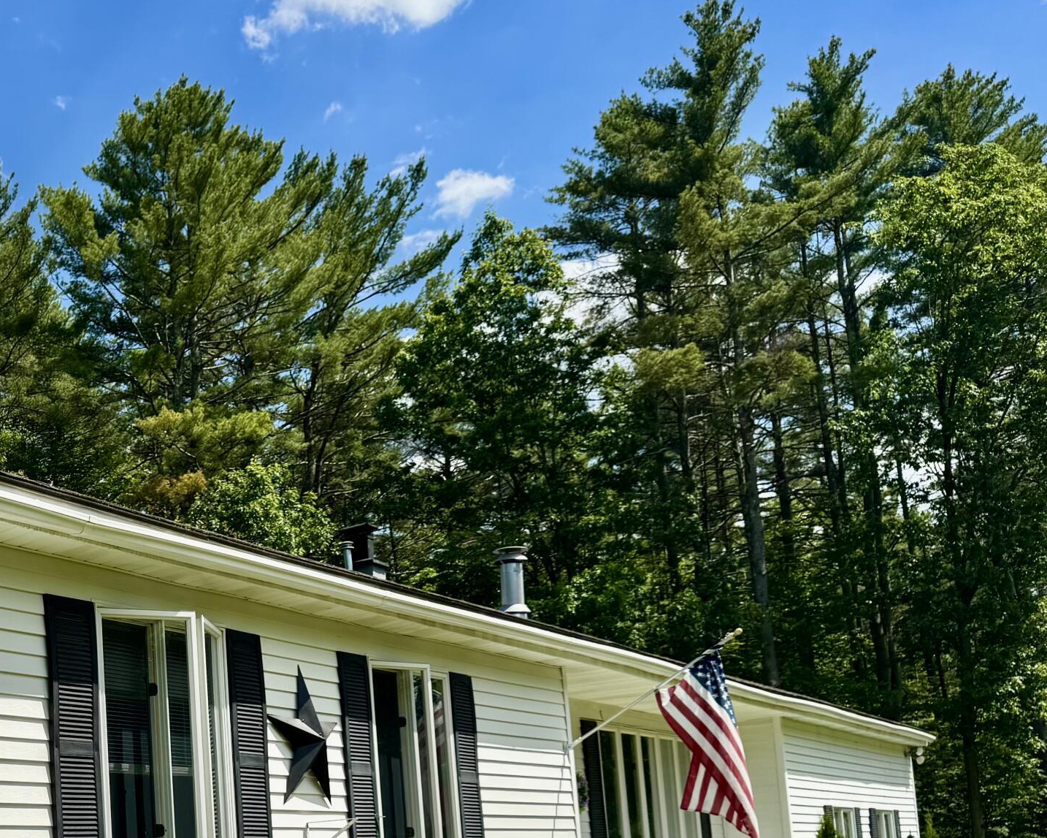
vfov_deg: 29.8
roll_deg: +2.2
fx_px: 1518
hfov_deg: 35.3
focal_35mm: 49
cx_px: 64
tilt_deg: +5.5
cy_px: 714
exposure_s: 1/4310
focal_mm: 6.76
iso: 80
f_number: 1.78
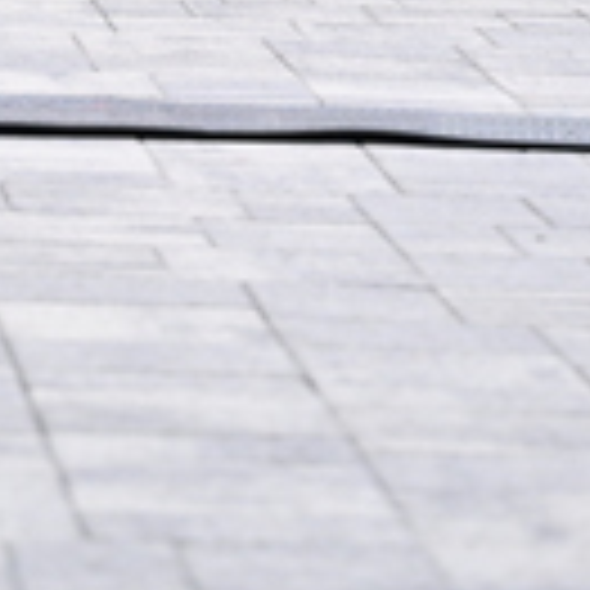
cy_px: -522
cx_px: 209
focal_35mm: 363
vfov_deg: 4.8
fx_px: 7000
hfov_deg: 4.8
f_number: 2.8
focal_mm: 102
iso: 1250
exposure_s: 1/1600
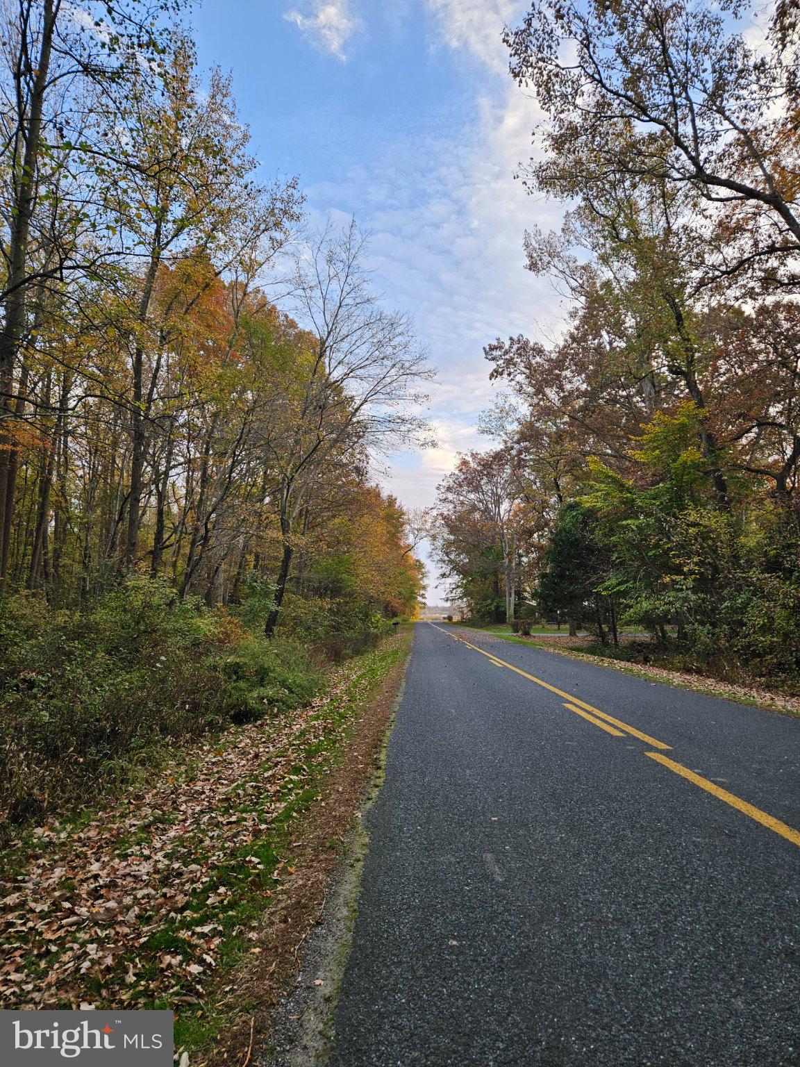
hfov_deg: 58.9
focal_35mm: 23
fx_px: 709
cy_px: 534
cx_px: 400
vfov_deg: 73.9
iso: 64
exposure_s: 1/180
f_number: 1.8
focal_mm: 5.4
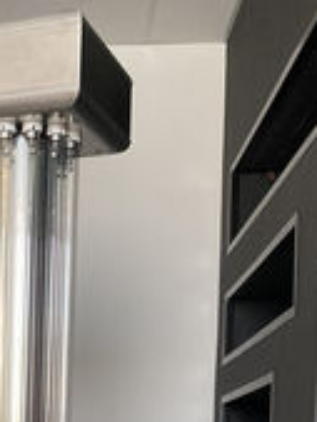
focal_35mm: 83
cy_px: 542
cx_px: -16
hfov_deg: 17.3
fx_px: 1012
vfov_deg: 21.4
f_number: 1.8
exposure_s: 1/50
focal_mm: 3.99
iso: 80
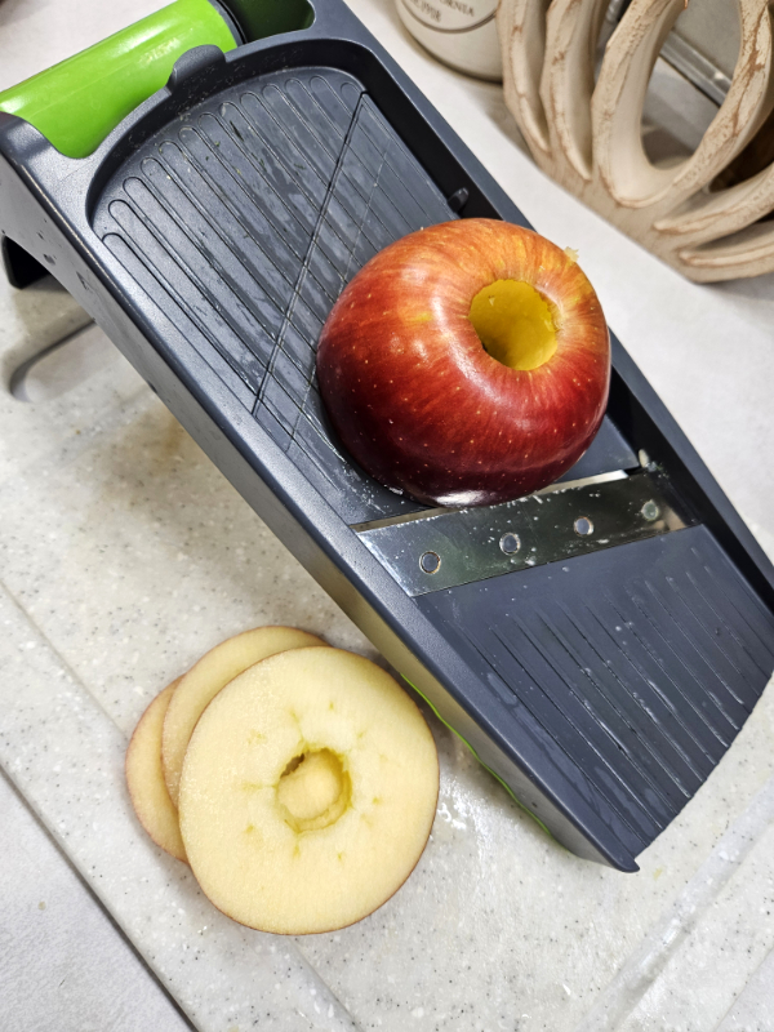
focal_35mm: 23
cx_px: 387
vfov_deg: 73.9
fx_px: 686
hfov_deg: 58.9
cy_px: 516
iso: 125
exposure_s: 1/120
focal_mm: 5.4
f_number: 1.8
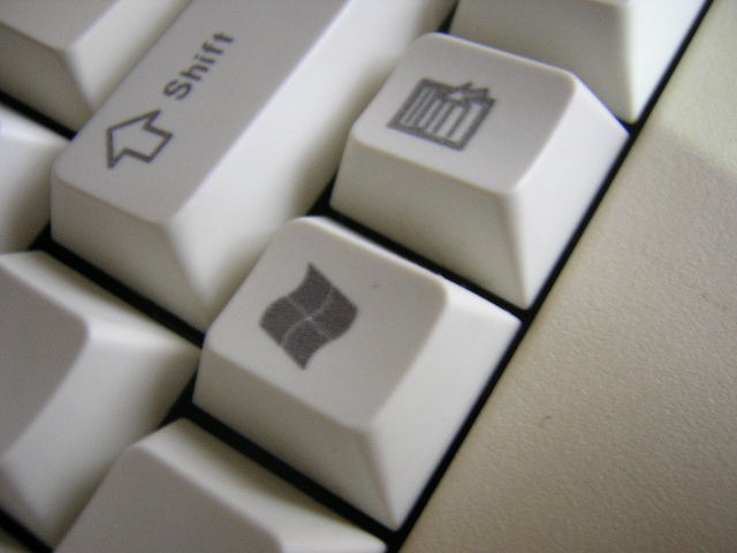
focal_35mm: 36
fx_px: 766
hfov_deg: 51.4
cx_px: 368
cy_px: 276
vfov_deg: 39.7
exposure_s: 1/3.5
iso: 227
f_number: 2.6
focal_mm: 4.7
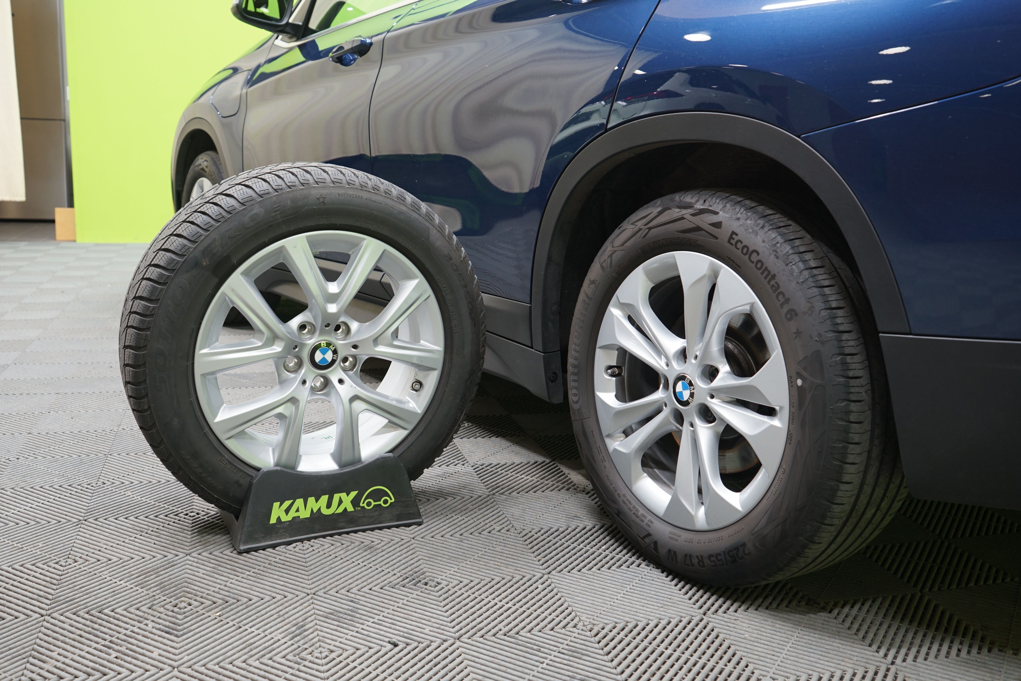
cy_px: 340
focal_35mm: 35
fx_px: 993
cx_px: 510
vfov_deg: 37.9
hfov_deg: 54.4
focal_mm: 35
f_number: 5.6
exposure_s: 1/20
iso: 640
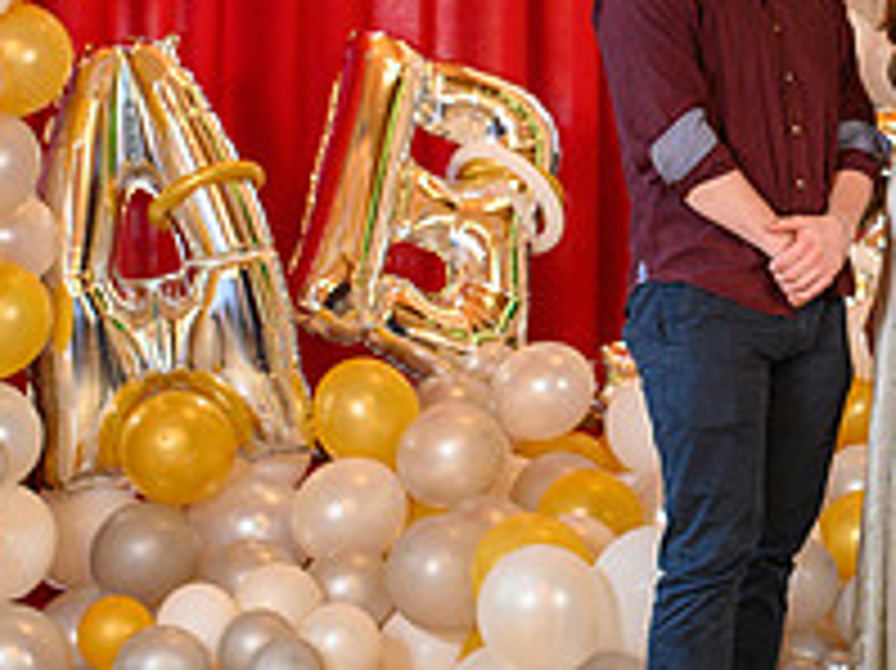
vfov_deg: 14.9
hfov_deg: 19.6
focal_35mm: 98
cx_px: 855
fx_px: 2535
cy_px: 76
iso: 1250
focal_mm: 35
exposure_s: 1/100
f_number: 3.5
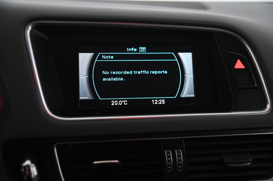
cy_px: 90
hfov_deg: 41.1
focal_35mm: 48
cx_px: 136
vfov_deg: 28.0
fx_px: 364
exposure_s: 1/15
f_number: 4
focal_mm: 48
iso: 1000
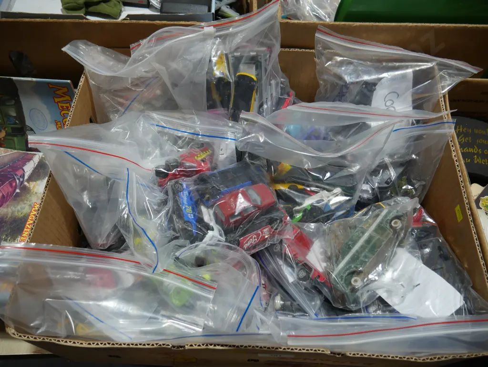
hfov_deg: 63.4
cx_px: 244
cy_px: 184
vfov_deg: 49.8
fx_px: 395
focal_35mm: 28
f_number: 3.5
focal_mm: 14
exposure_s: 1/100
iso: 200
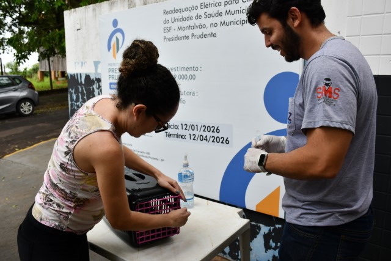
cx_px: 196
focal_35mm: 30
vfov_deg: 43.6
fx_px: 326
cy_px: 130
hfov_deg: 61.9
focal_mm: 20
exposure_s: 1/250
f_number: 5.6
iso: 400
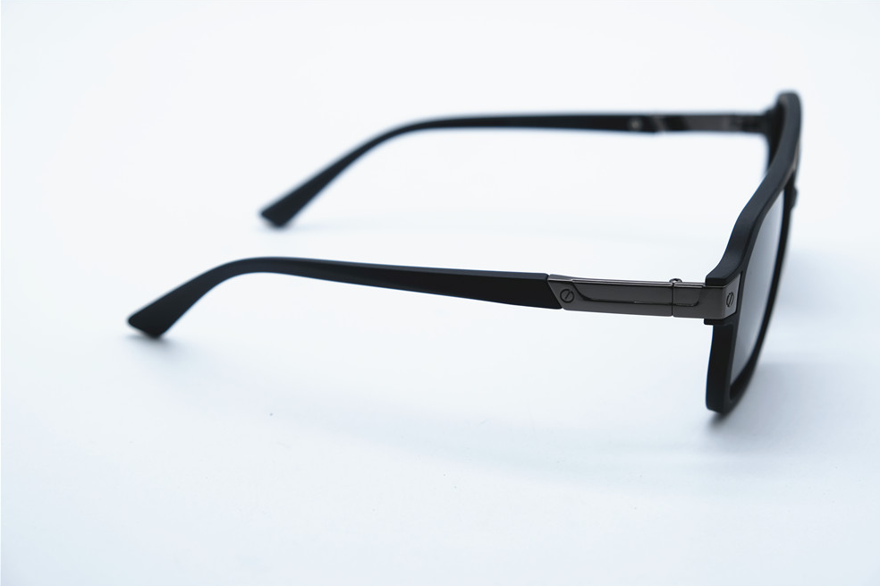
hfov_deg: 32.4
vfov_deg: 21.9
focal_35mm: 62
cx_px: 446
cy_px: 295
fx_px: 1515
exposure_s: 1/340
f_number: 5.6
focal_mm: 40.7
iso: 160
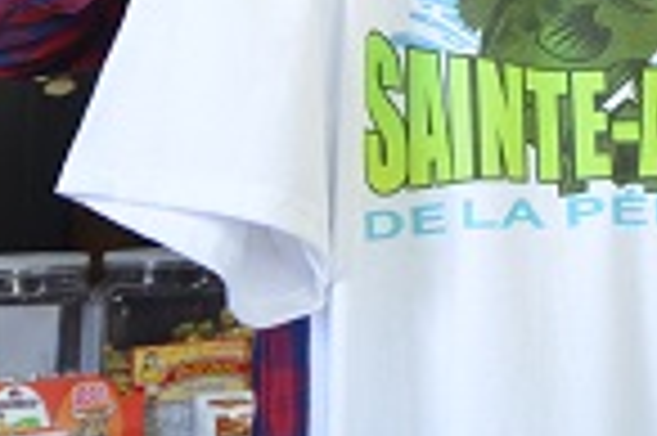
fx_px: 1659
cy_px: -285
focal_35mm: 91
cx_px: 803
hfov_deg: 20.8
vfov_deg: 13.8
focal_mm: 18
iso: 640
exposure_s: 1/60
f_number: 4
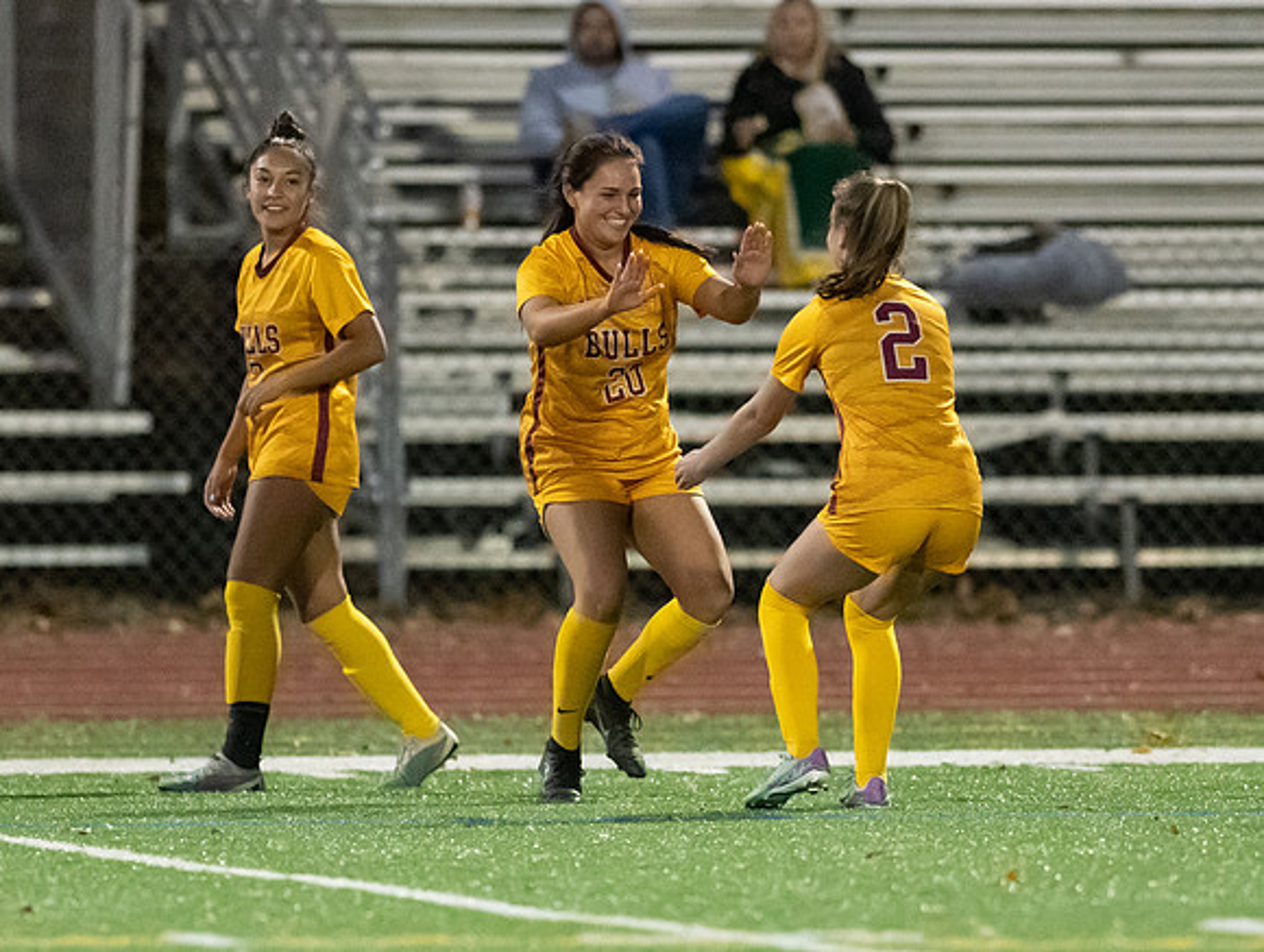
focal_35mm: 654
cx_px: 692
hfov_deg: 3.0
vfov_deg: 2.3
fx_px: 23907
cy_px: 638
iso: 16000
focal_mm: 300
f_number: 2.8
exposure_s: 1/1000
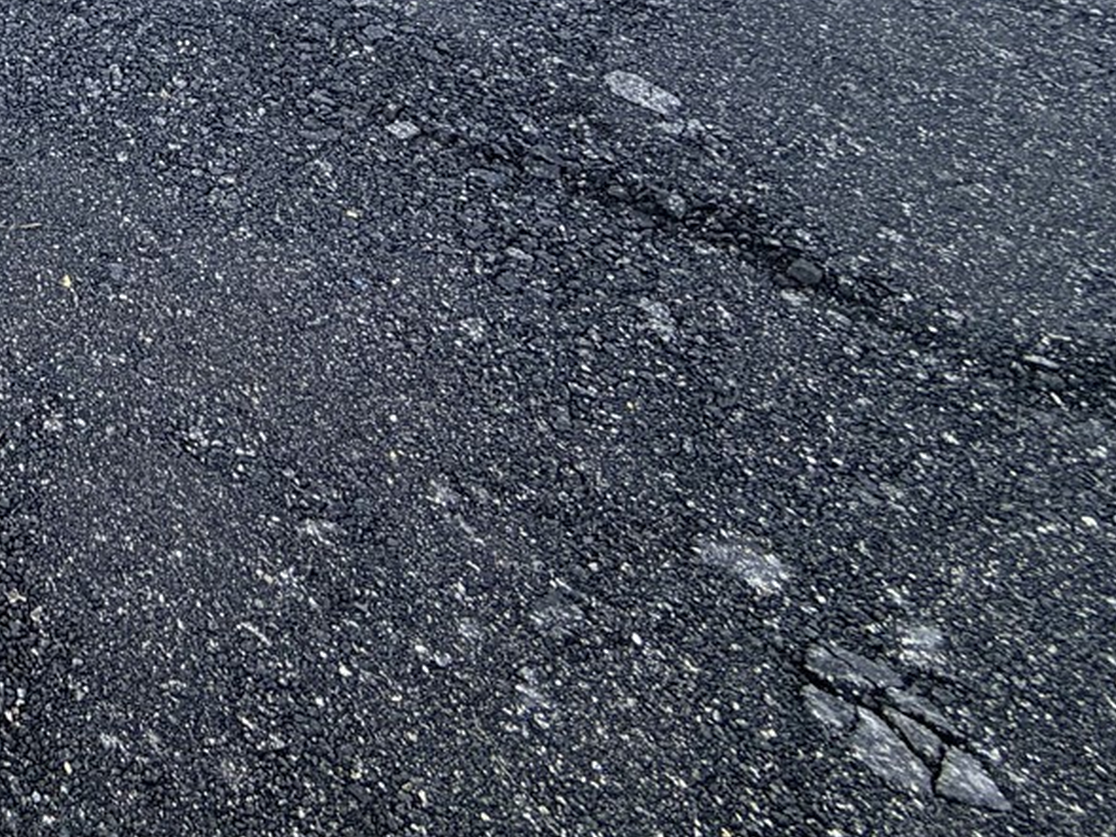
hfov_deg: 35.5
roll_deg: +0.5
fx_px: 1225
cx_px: -294
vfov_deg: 29.9
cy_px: -256
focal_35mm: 38
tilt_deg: -12.5
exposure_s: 1/138
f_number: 2.2
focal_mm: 2.22
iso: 50
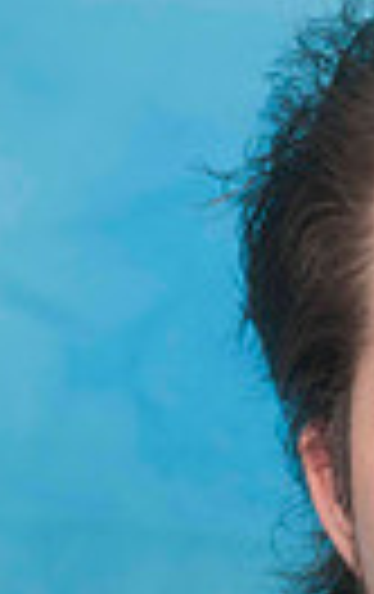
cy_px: 684
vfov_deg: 3.8
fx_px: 8866
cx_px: 552
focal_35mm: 546
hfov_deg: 2.4
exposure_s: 1/60
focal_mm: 105
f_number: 7.1
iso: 200
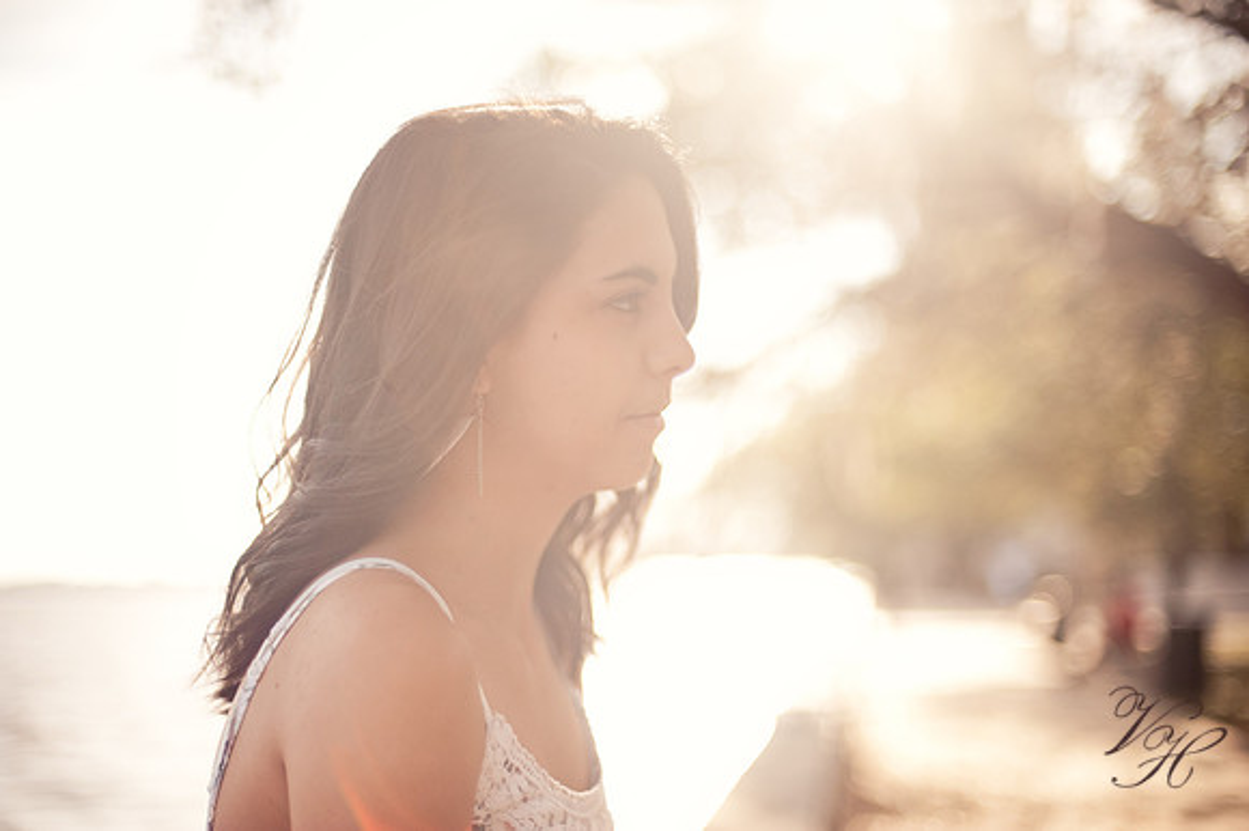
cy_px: 416
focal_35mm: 50
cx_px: 624
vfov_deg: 27.0
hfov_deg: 39.6
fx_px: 1734
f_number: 1.4
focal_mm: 50
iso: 320
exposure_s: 1/5000
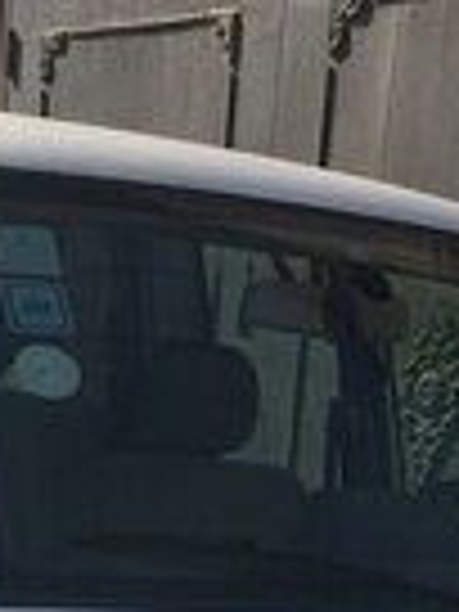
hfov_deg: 13.9
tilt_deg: -20.9
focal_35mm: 106
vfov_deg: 16.5
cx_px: 126
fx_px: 1874
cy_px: 972
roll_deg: -4.2
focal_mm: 4.15
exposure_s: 1/2933
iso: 32
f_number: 2.2
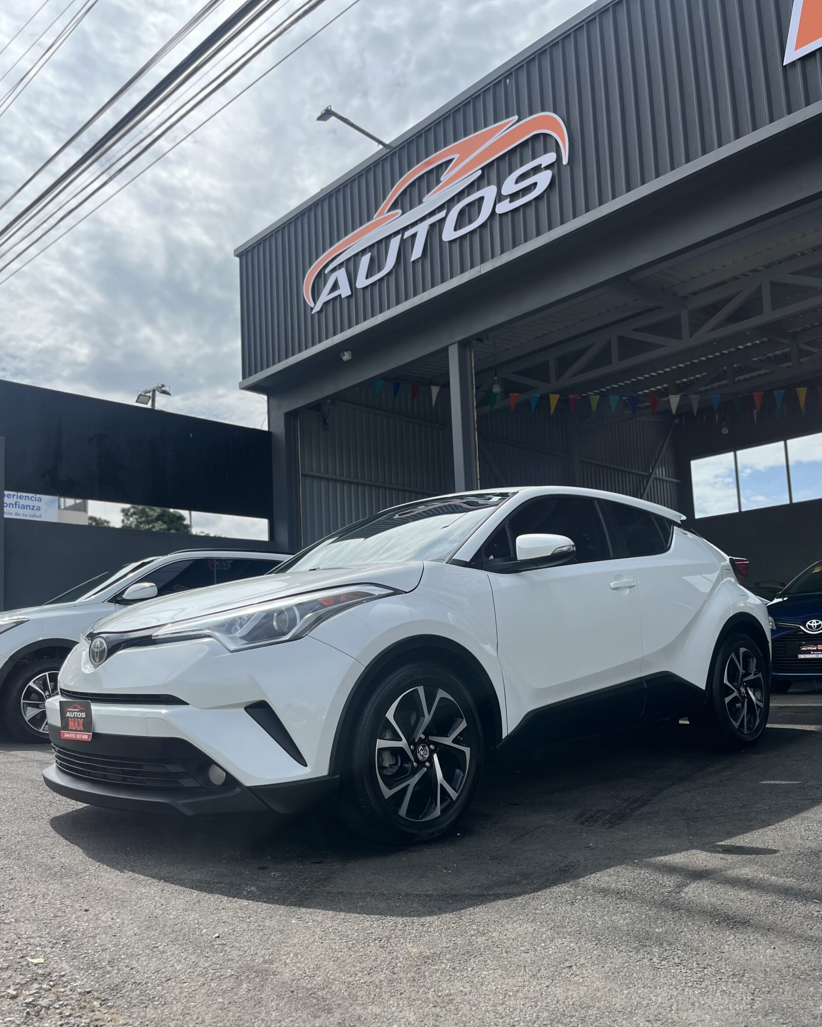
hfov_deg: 51.5
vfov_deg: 62.1
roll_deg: +2.7
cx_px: 406
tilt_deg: +6.1
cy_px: 566
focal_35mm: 28
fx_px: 851
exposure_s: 1/3745
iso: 50
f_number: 1.6
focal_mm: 5.1
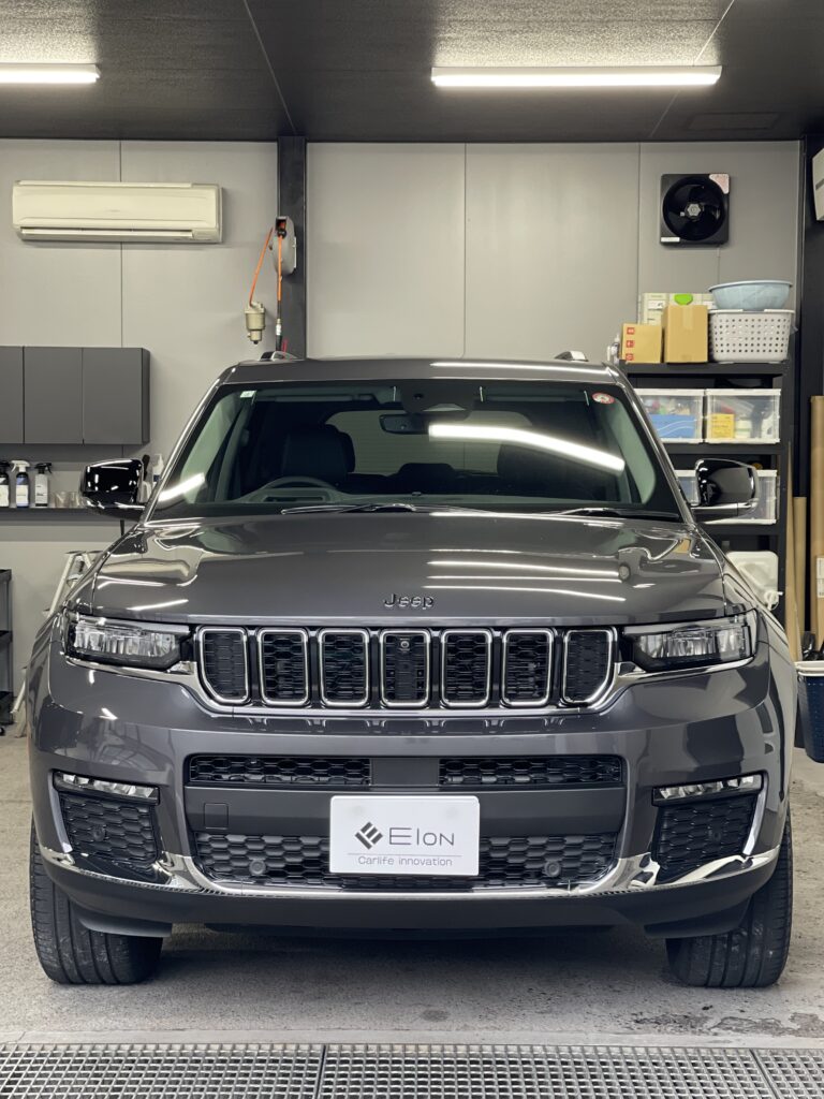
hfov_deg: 22.9
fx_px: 2031
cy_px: 550
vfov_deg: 30.3
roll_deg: -0.4
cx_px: 412
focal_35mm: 64
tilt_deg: -1.2
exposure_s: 1/60
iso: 125
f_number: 2.2
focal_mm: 7.5
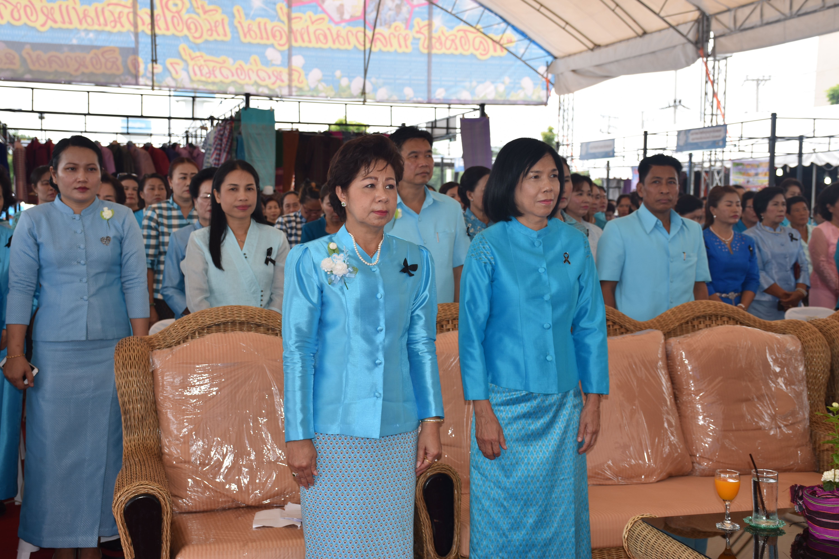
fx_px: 1119
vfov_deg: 28.1
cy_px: 280
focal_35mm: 48
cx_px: 420
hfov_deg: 41.1
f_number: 6.3
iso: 100
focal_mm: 32
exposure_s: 1/160
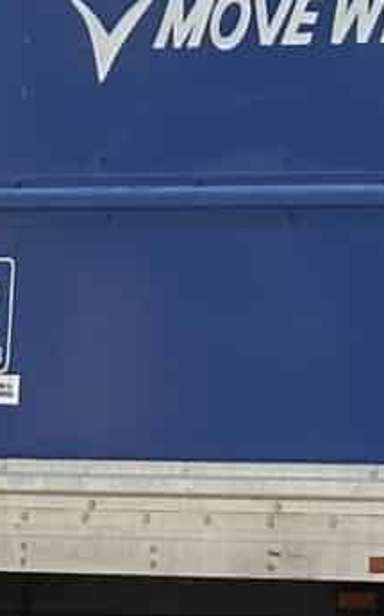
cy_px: -357
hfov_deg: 3.4
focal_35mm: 378
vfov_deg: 5.5
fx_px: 6343
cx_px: 979
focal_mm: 6.9
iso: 64
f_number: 1.8
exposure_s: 1/1783
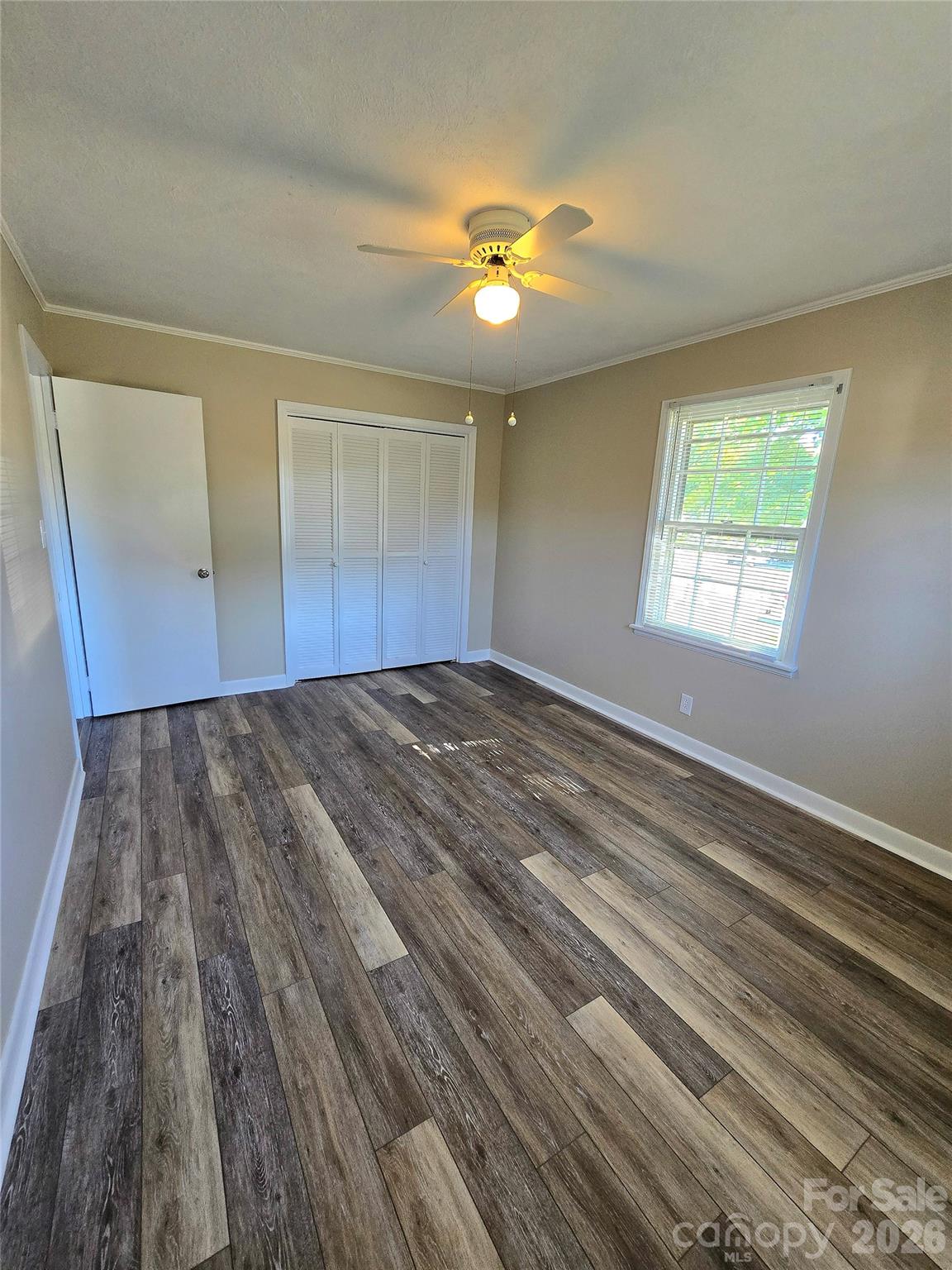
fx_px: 477
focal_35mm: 13
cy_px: 635
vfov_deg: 106.2
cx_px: 476
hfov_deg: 89.9
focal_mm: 2.2
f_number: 2.2
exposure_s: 1/60.2
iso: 250
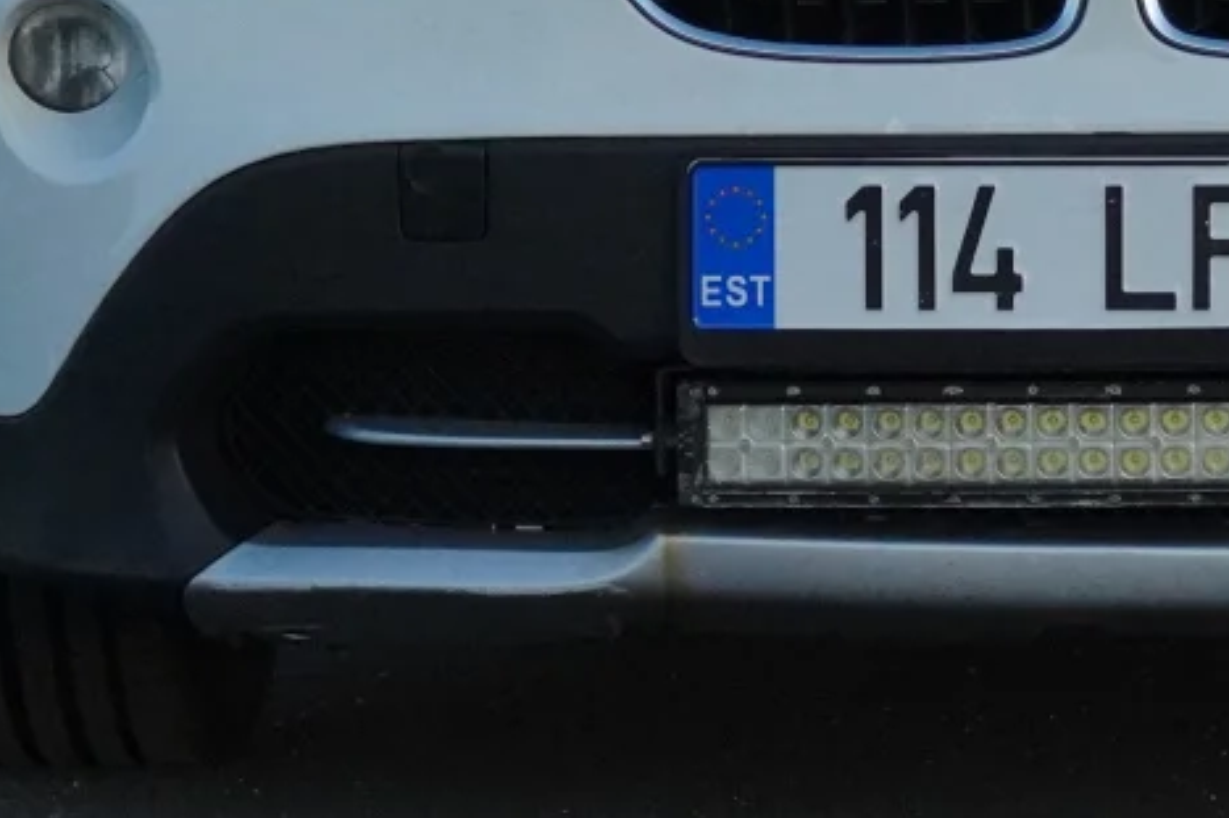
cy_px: -329
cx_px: 1163
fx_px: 7576
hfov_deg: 9.2
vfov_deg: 6.1
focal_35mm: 222
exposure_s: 1/4000
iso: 3200
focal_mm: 36
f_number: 5.6
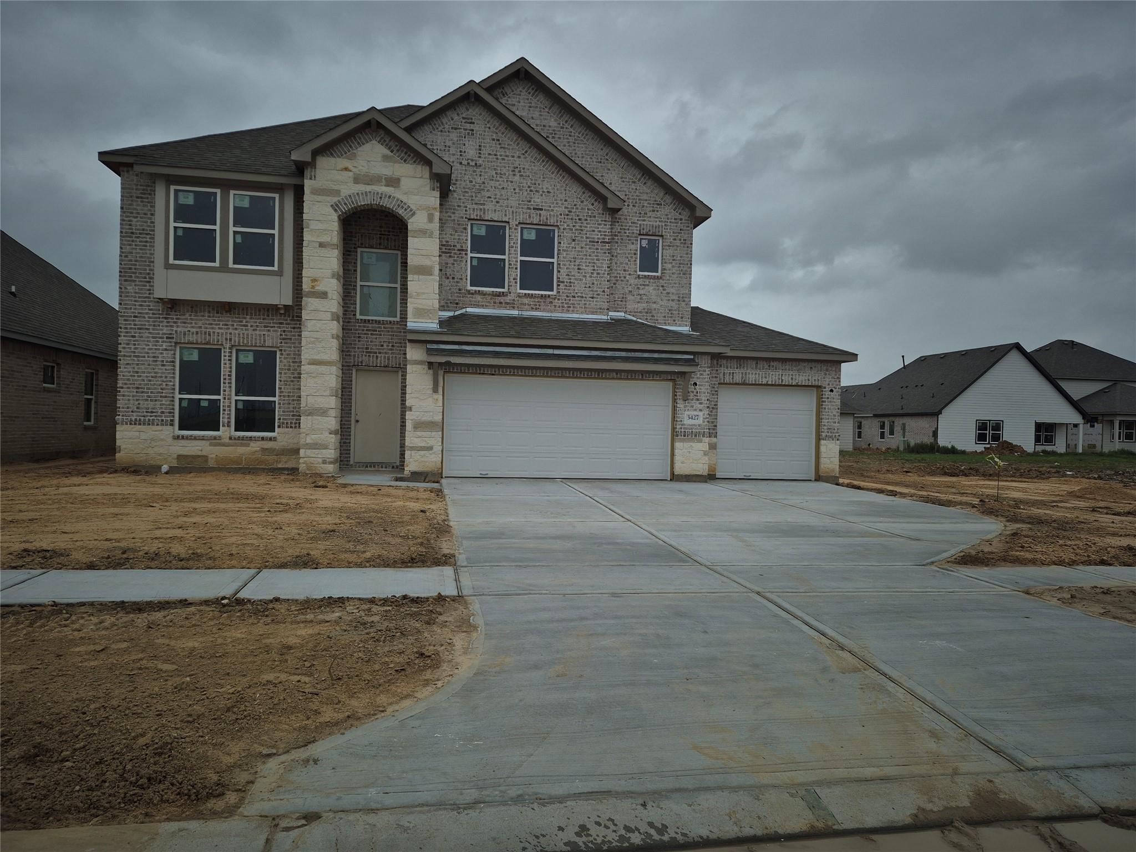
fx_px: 755
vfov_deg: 58.9
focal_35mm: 23
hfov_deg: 73.9
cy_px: 426
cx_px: 568
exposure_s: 1/768
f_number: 1.8
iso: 25
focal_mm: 5.4
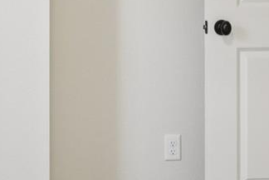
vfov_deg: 17.8
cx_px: 36
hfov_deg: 26.6
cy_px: -15
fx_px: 553
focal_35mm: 74
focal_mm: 10
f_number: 8
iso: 400
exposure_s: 1/30
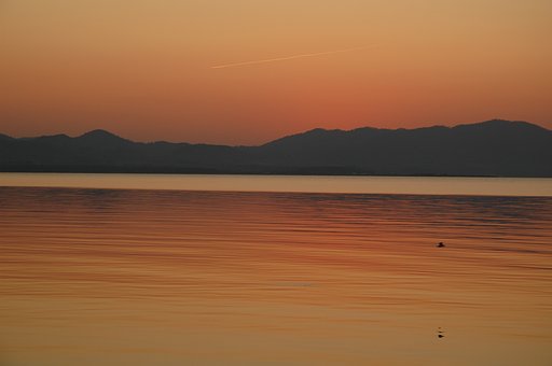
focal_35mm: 105
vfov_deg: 13.0
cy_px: 183
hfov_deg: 19.5
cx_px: 276
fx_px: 1608
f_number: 7.1
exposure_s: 1/160
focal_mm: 70
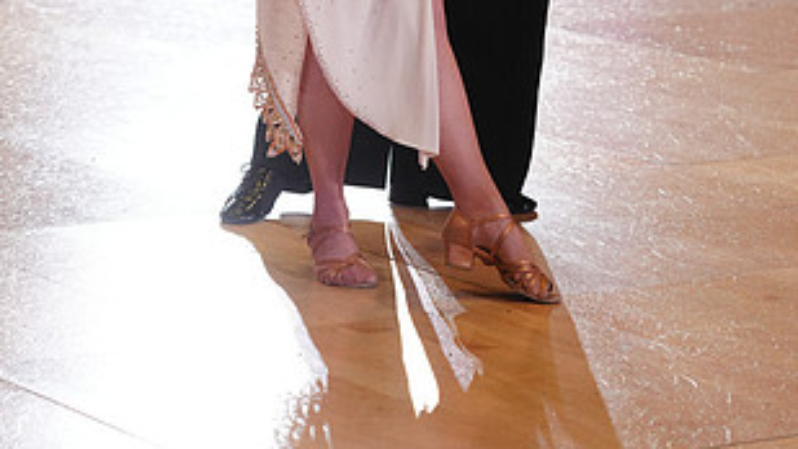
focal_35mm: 169
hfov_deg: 12.7
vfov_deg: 7.0
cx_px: 482
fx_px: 3577
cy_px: -284
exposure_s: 1/400
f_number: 4
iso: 1600
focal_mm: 86
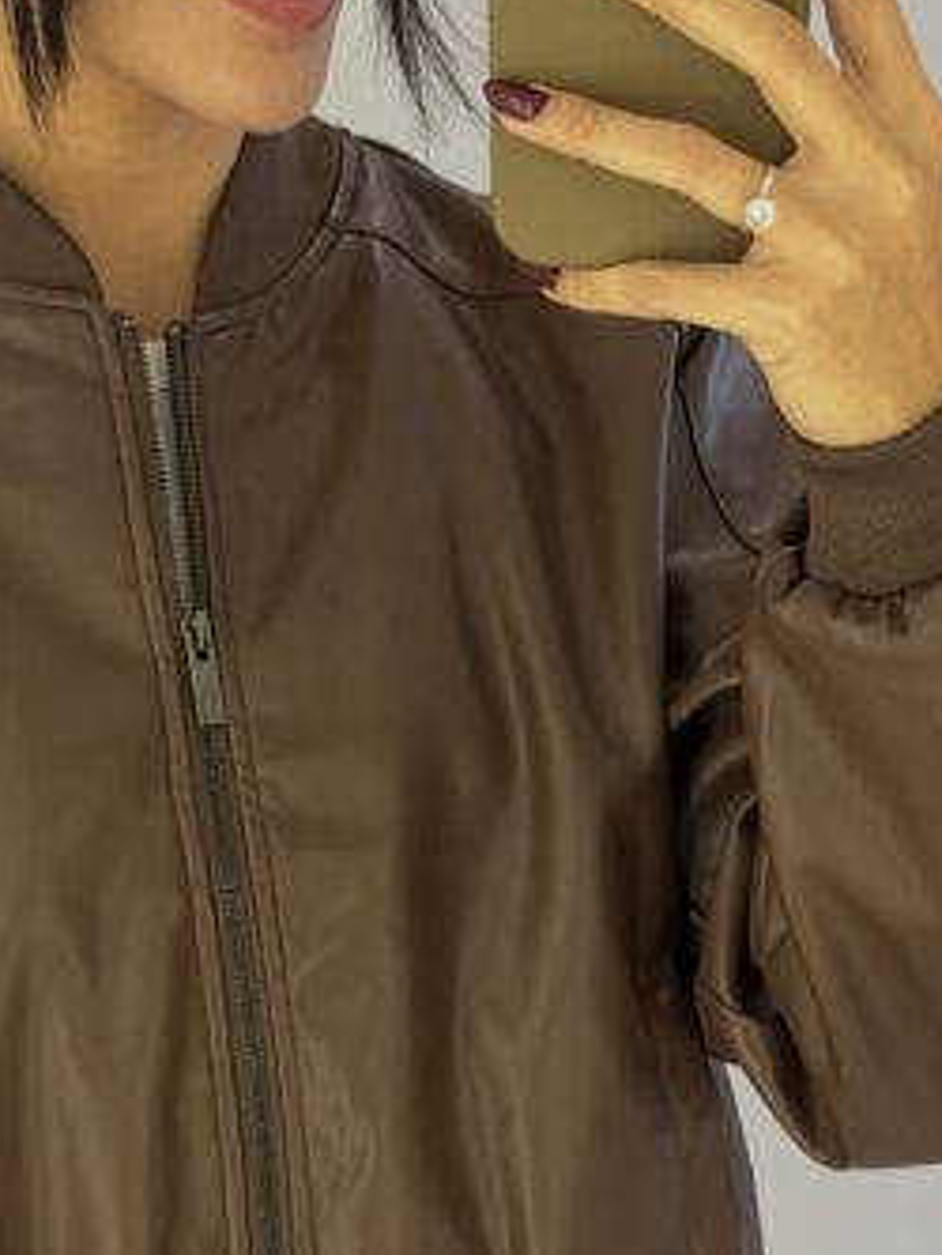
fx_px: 4533
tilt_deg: -9.7
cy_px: 560
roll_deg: -2.0
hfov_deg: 11.8
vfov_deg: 15.8
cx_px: 252
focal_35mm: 125
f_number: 1.78
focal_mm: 6.76
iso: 160
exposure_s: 1/60
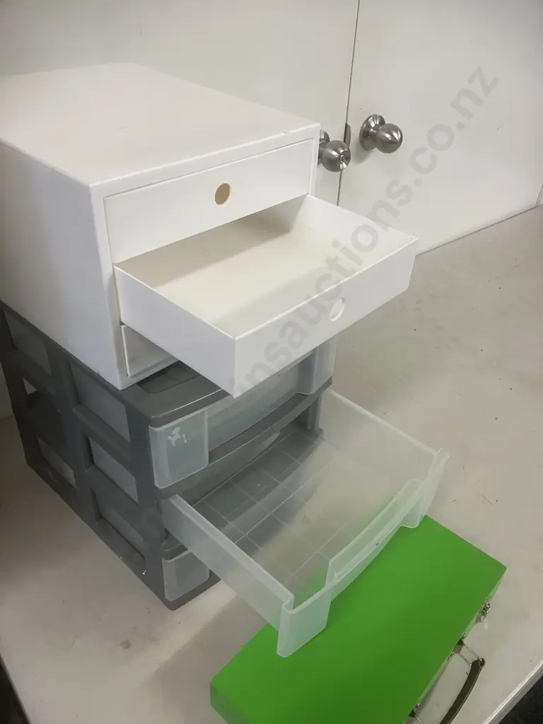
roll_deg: -2.5
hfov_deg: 49.7
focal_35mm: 28
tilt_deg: -35.9
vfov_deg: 63.4
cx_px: 272
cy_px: 362
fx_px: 586
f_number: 1.8
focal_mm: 3.99
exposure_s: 1/50
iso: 100
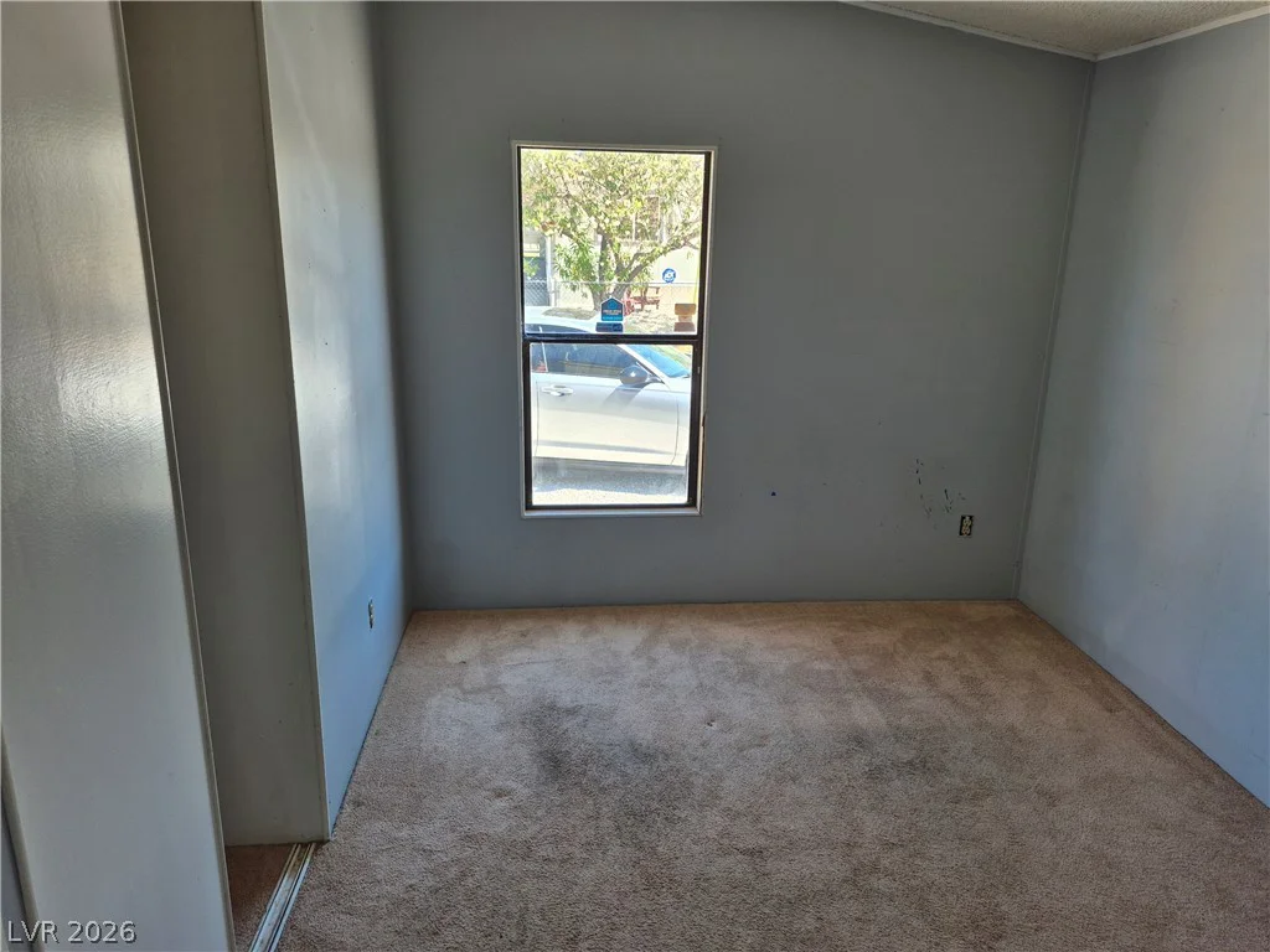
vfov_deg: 58.9
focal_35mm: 23
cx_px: 635
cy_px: 476
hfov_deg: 73.9
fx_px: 844
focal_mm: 5.4
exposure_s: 1/180
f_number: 1.8
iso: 32
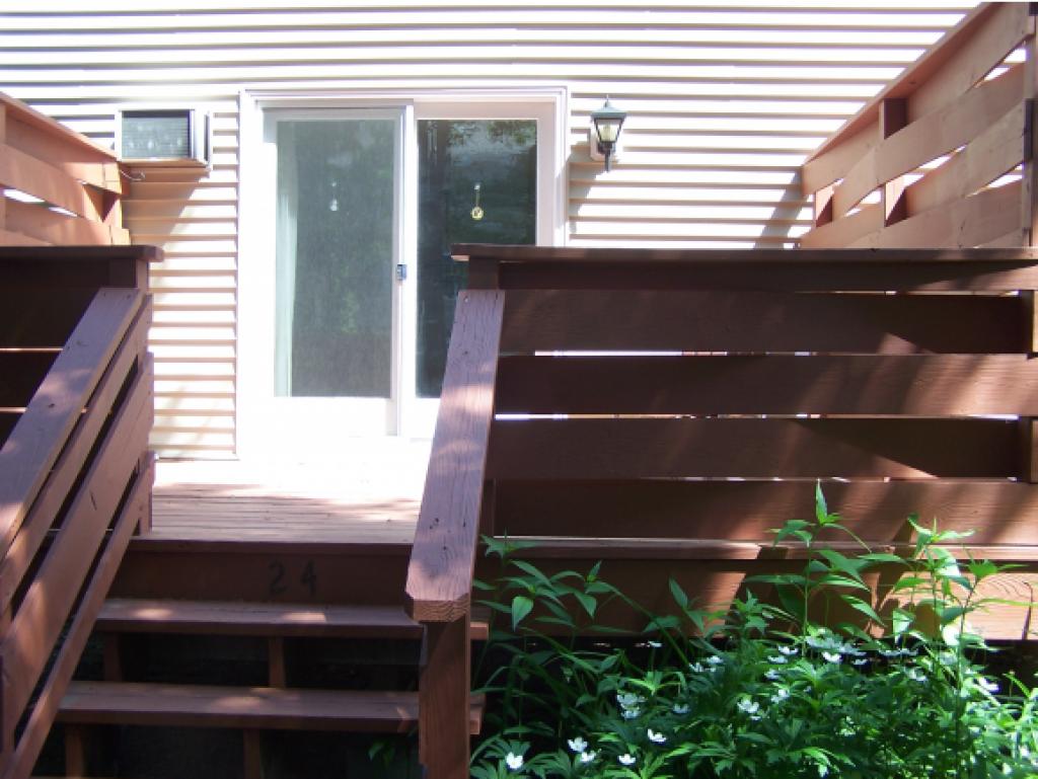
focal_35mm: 38
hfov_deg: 49.0
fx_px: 1140
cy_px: 390
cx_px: 519
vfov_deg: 37.8
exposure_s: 1/180
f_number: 2.8
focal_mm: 6.3
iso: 80
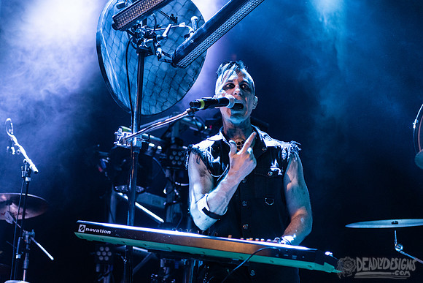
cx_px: 168
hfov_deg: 24.0
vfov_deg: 16.2
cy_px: 125
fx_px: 992
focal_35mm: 84
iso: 3200
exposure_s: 1/200
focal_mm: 70
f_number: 3.2
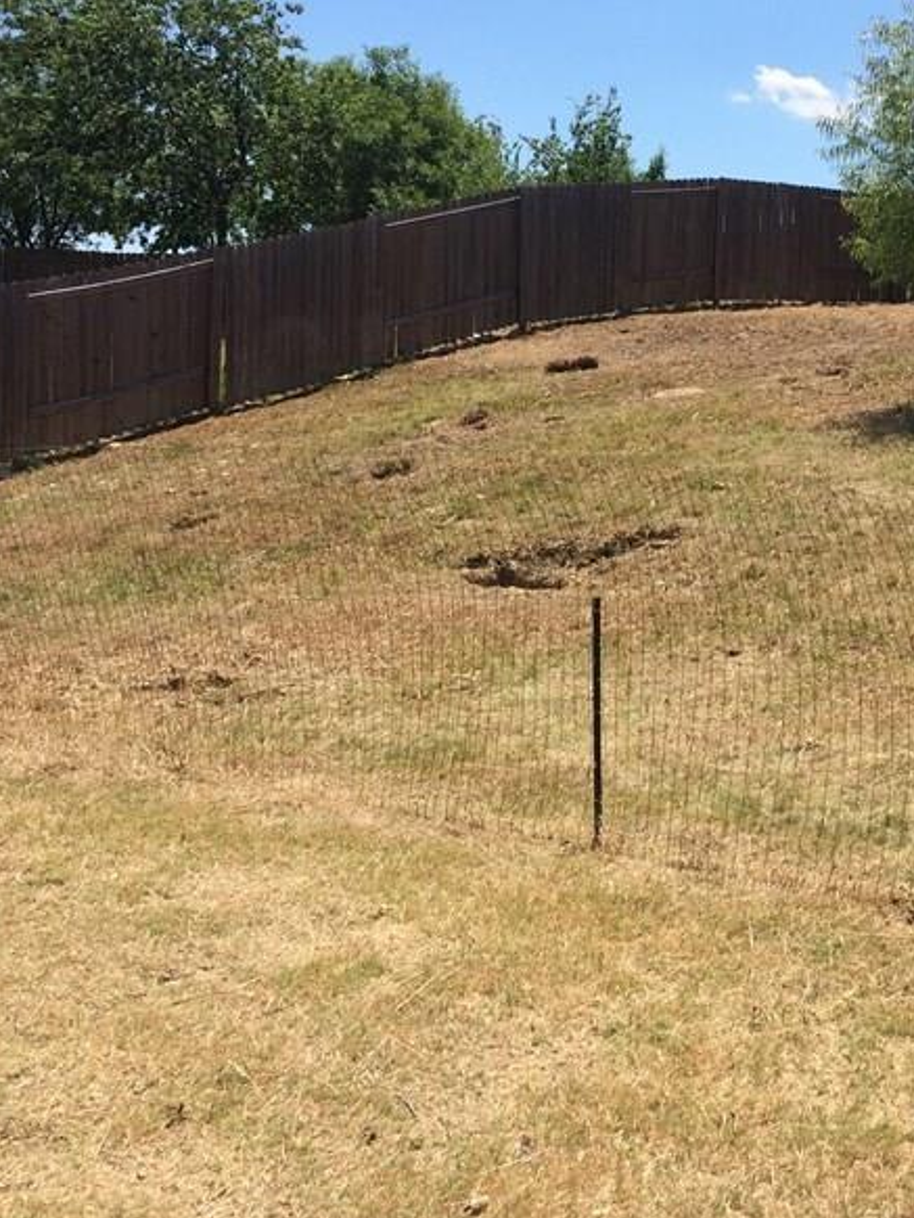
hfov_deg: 27.8
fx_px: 1794
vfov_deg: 37.3
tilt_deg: -6.1
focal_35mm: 51
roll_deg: -1.5
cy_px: 467
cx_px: 782
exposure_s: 1/1953
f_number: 2.2
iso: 32
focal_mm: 4.15
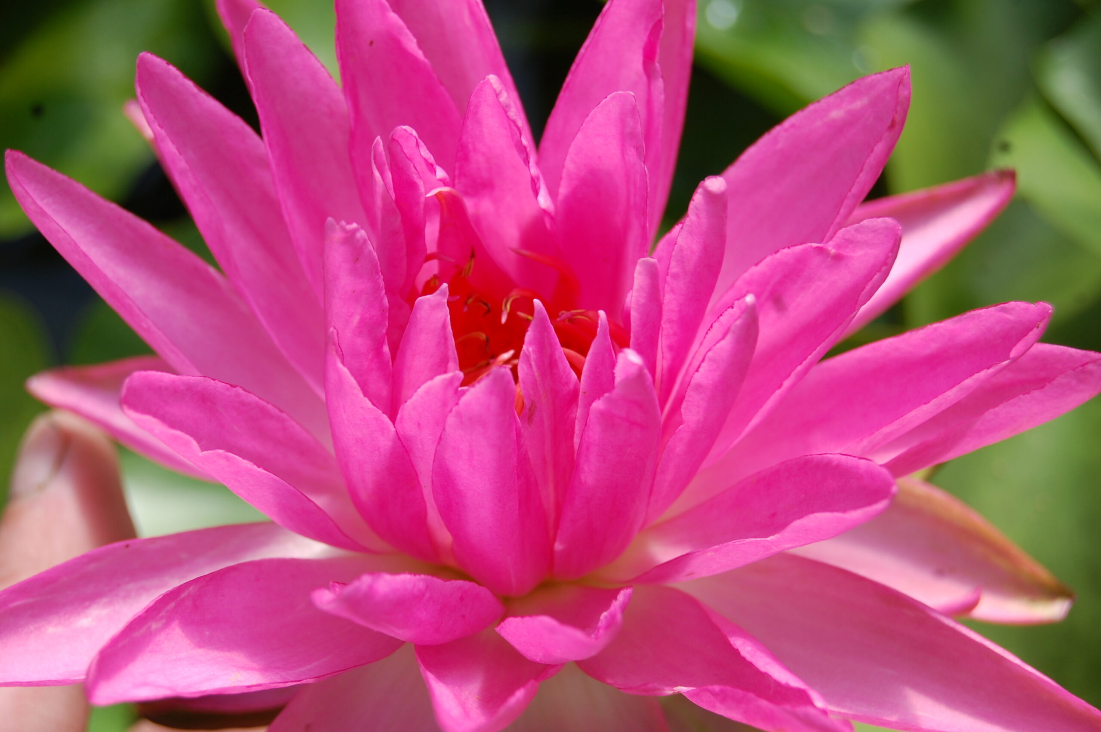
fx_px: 2521
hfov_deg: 24.6
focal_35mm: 82
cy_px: 366
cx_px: 550
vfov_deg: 16.5
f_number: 8
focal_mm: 55
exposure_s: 1/250
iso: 200
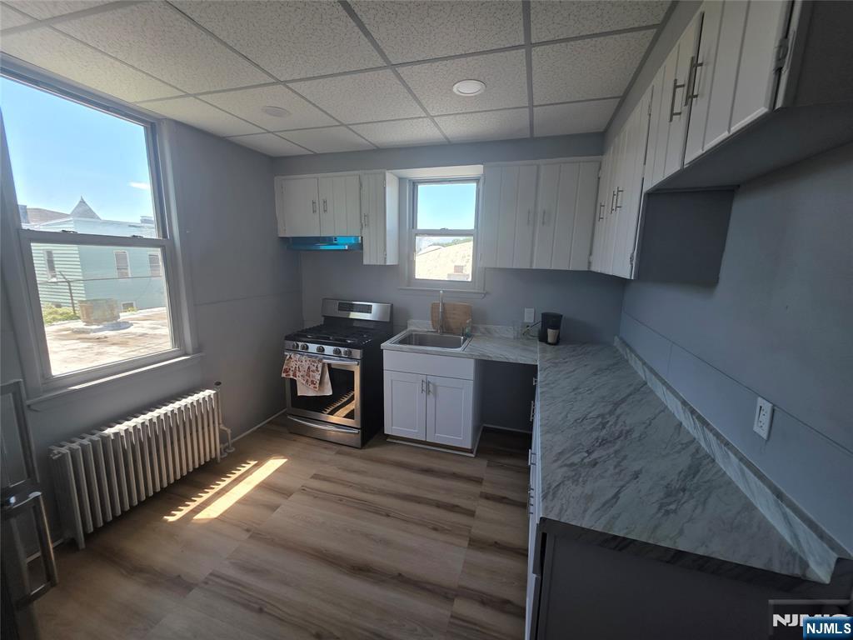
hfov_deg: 106.2
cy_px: 320
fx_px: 320
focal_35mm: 13
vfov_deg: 89.9
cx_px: 426
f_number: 1.9
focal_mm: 2.2
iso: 25
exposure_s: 1/120
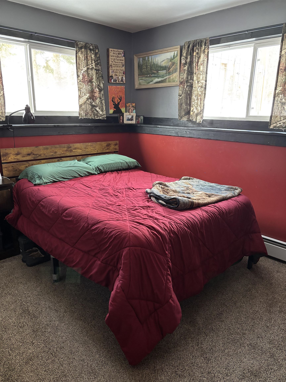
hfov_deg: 53.1
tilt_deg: -15.4
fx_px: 286
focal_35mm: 26
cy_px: 191
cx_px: 143
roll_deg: -1.6
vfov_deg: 67.3
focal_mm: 5.96
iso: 400
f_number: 1.6
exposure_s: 1/60
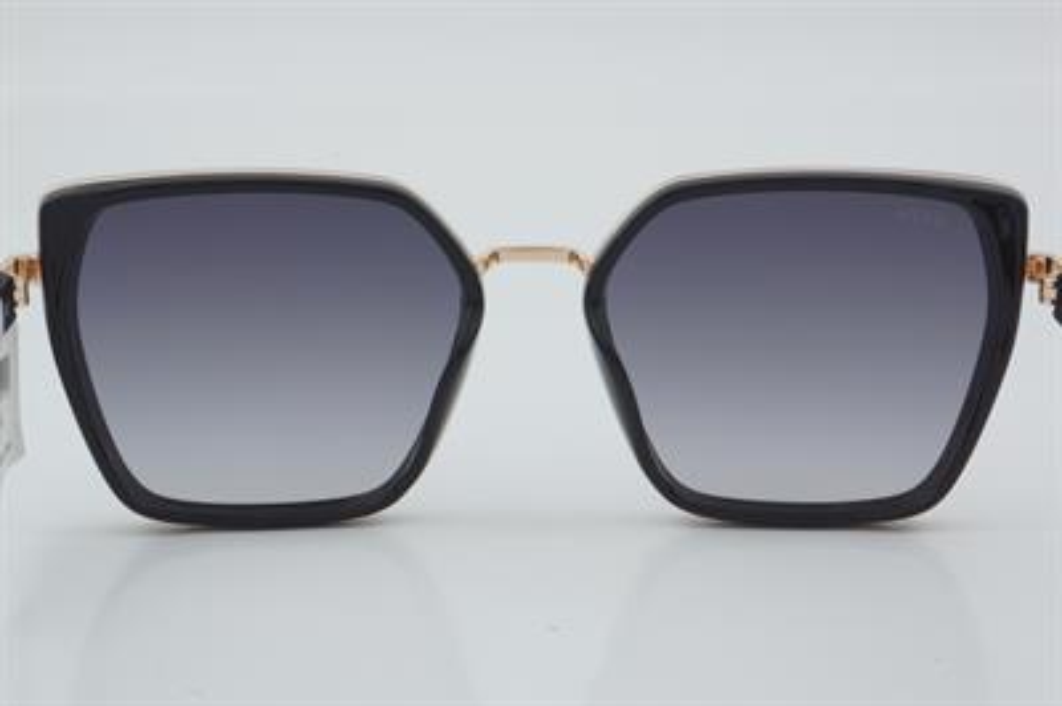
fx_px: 2432
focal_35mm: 82
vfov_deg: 16.5
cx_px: 531
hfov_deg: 24.6
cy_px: 353
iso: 100
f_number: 29
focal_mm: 55
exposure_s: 1/4
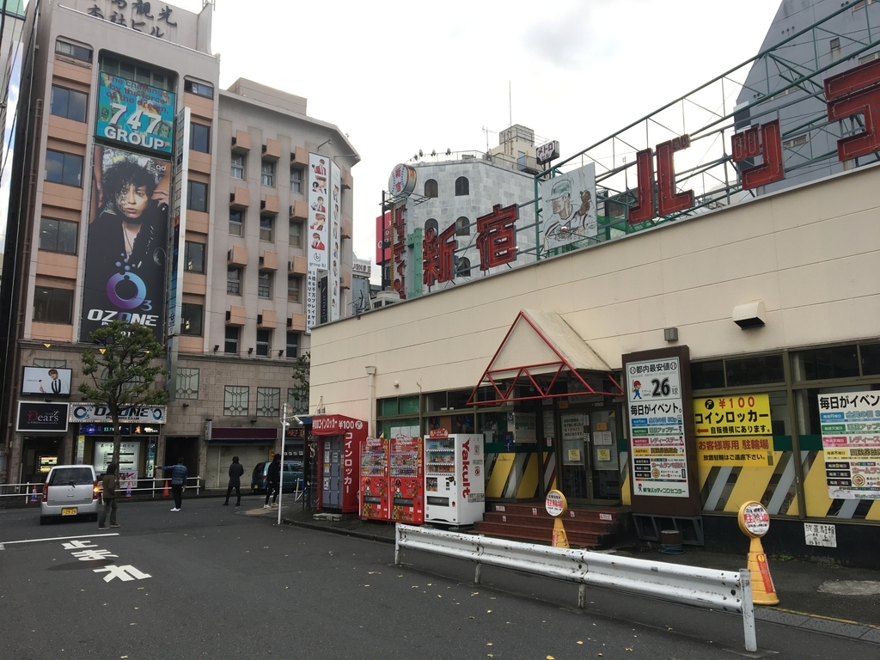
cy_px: 330
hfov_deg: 61.7
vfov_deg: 48.2
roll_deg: +0.6
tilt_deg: +9.4
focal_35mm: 29
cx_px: 440
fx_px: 737
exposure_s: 1/169
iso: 25
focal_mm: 4.15
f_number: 2.2
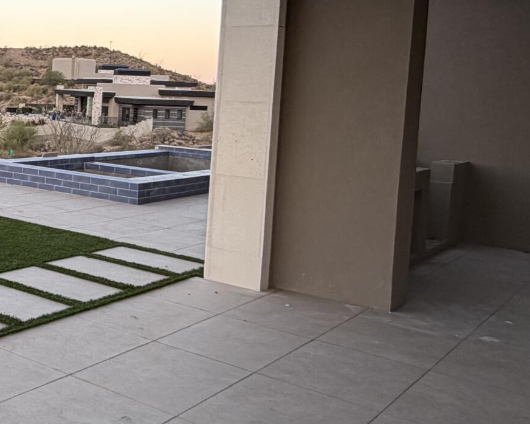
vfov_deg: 31.7
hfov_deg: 32.1
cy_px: 123
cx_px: -122
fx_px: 737
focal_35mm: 47
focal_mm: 2.22
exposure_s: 1/223
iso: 40
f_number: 2.2
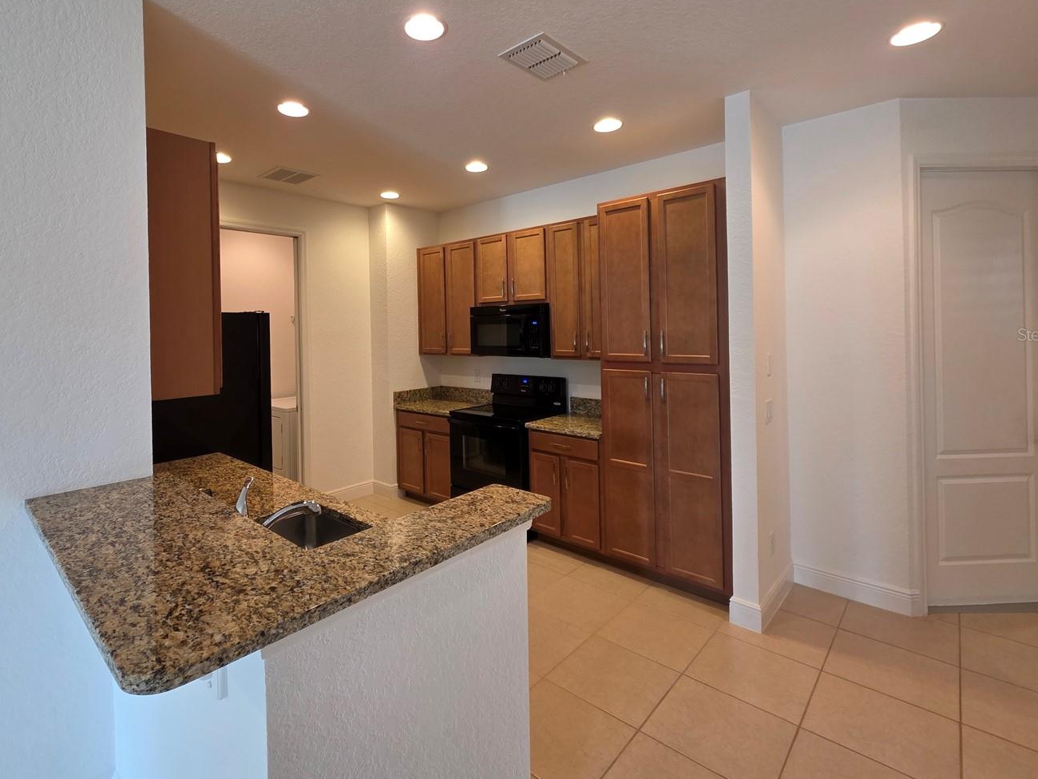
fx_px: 480
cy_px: 334
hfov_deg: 94.0
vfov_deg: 77.7
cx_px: 454
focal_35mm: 16
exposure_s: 1/60
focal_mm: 2.2
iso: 160
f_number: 1.9
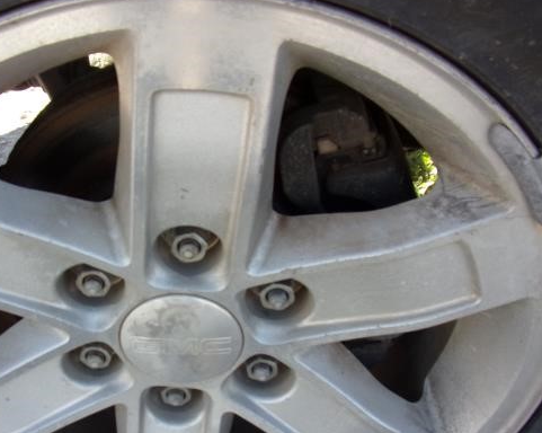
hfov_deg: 46.2
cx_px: 183
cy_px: 286
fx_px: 625
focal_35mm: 39
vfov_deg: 37.8
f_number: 3.3
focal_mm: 4.3
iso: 80
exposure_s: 1/240
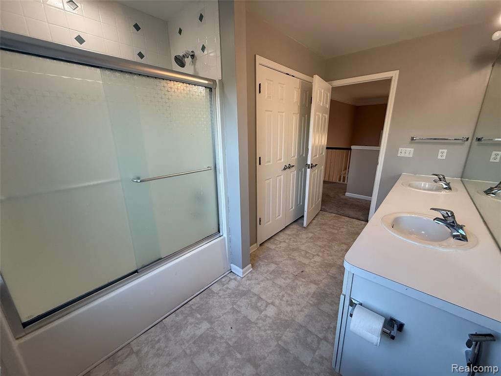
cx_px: 250
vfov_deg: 85.7
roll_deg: +0.0
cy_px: 188
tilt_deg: -17.5
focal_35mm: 14
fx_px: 203
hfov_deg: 102.1
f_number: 2.2
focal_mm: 2.22
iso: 160
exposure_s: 1/120
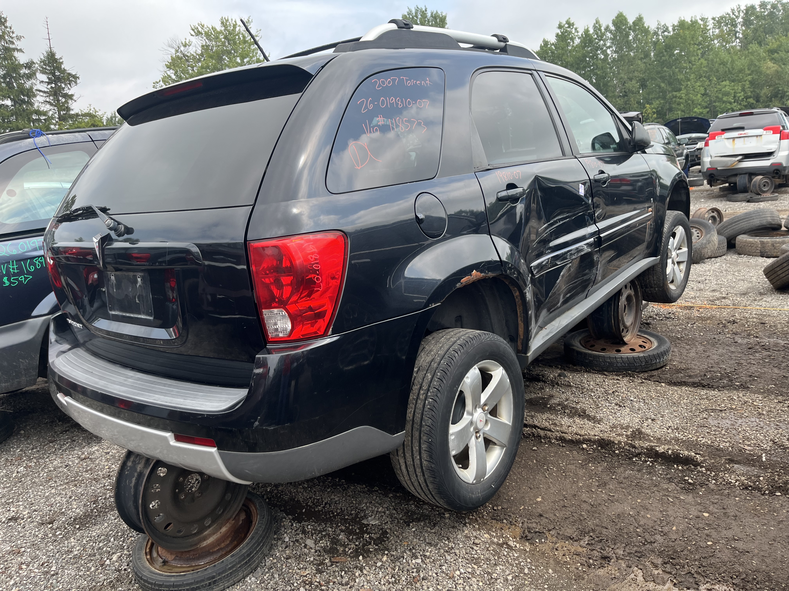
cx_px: 394
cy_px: 296
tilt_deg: -11.3
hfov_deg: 67.3
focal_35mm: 26
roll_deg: +6.2
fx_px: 593
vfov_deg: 53.1
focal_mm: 5.1
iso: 50
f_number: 1.6
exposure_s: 1/761
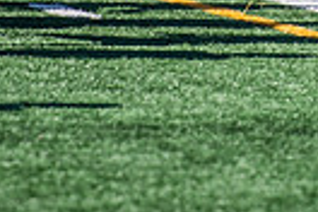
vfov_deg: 1.0
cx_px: 304
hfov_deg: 1.6
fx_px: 11624
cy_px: -242
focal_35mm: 1316
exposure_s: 1/3200
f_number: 2.8
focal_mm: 200
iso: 160
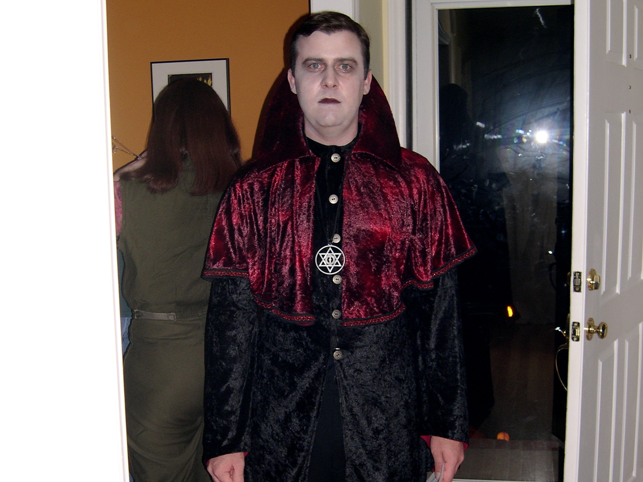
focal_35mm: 51
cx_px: 320
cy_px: 312
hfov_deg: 37.5
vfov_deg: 28.4
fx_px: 947
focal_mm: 8
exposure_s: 1/60
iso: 100
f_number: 2.8
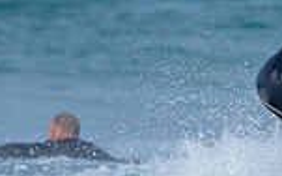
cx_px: 357
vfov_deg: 0.3
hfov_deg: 0.5
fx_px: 33133
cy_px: 278
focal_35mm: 4316
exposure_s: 1/2000
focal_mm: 800
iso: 180
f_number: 6.3
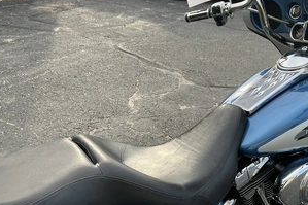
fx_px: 333
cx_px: 193
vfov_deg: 33.8
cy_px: 140
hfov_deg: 49.1
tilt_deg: -30.2
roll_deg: -7.7
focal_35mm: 39
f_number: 1.8
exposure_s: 1/233
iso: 20
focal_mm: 3
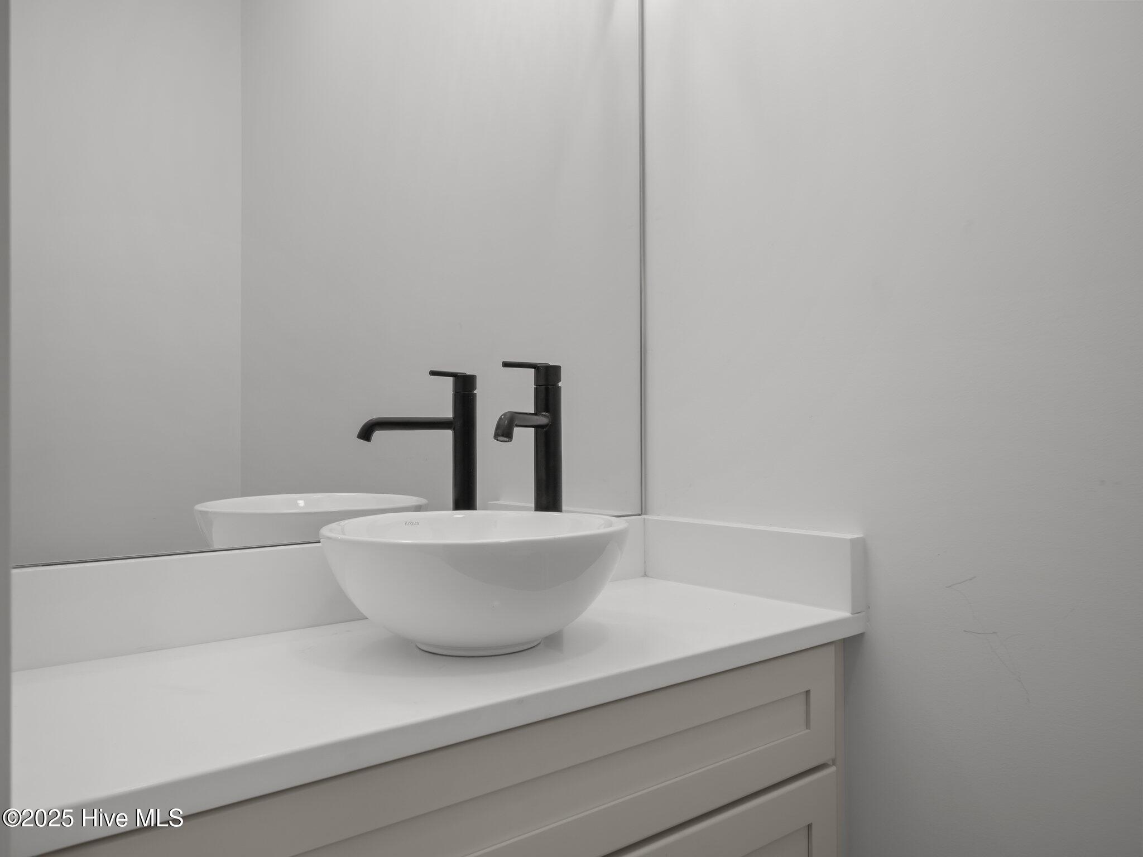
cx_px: 572
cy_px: 428
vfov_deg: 53.1
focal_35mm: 26
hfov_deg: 67.3
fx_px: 859
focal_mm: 13
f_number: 5.6
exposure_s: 1/13
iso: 200
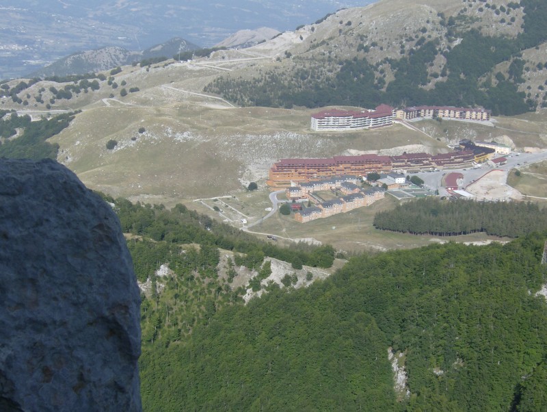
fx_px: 1107
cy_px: 206
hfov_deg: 27.7
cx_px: 274
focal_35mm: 70
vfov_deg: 21.1
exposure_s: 1/421
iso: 100
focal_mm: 11.6
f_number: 6.2
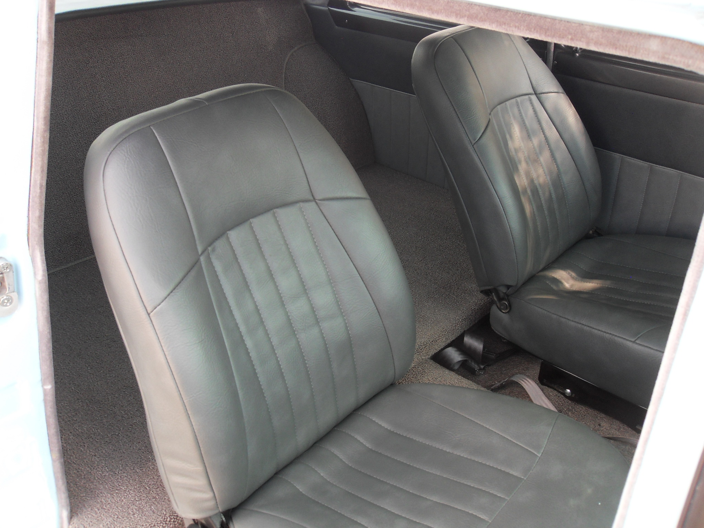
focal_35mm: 35
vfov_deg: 40.7
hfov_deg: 52.6
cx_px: 352
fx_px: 712
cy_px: 264
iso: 80
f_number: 3.5
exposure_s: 1/60
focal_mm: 6.3
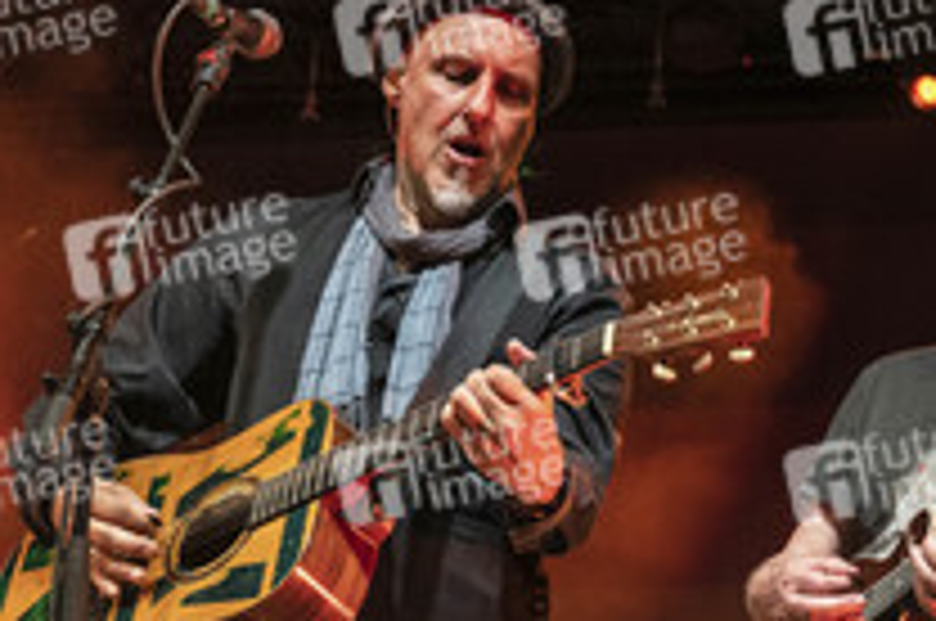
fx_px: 2700
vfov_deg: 13.0
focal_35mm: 104
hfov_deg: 19.1
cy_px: 585
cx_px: 961
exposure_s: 1/320
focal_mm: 48
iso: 2500
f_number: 7.1
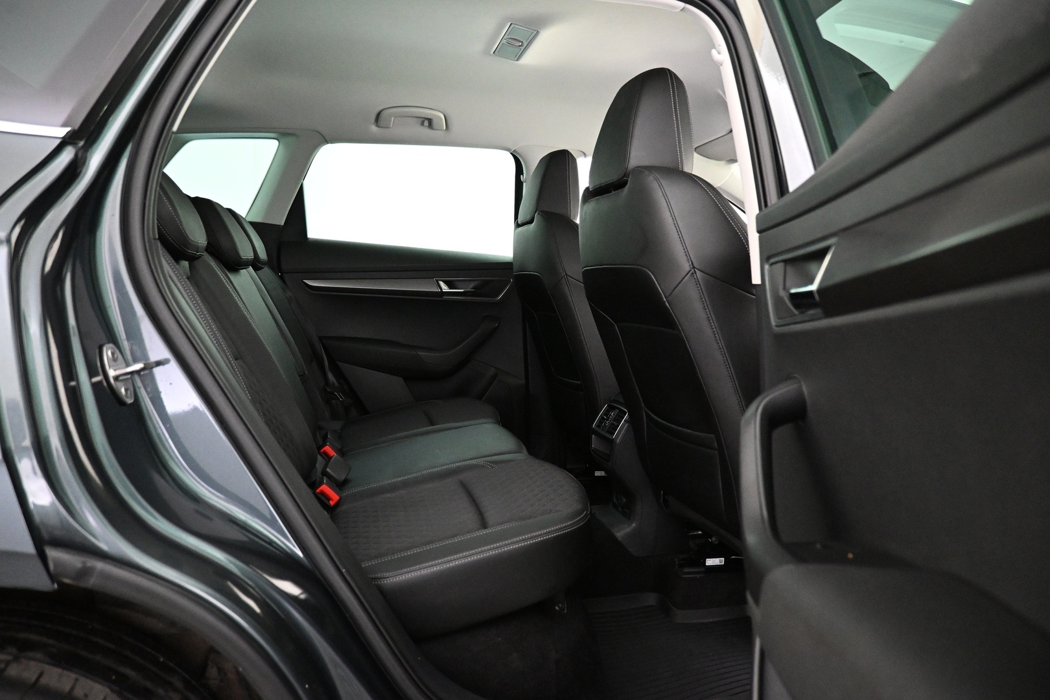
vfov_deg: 53.1
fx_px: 700
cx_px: 525
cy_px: 350
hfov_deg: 73.7
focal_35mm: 24
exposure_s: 1/40
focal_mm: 16
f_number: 3.5
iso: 4000
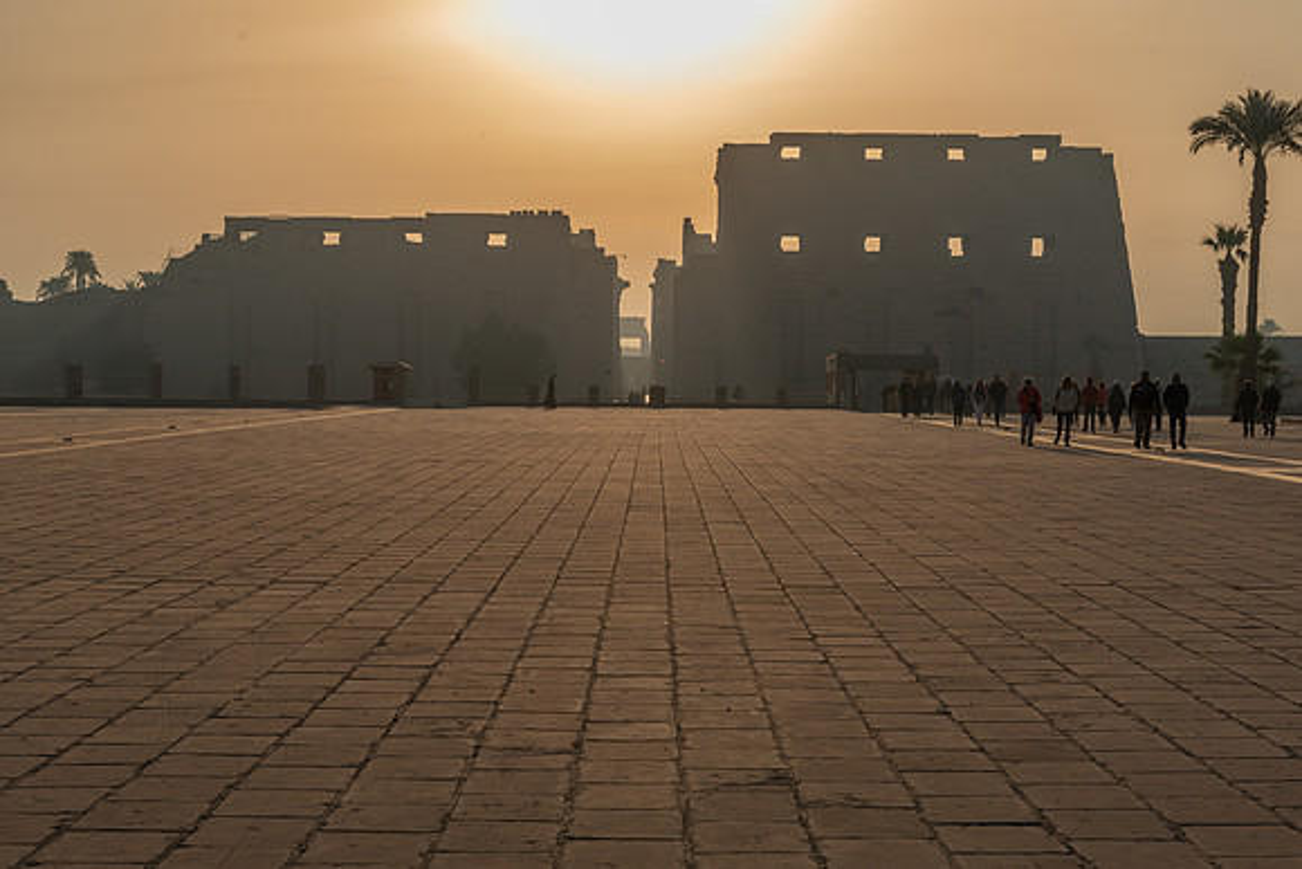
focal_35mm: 72
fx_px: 2602
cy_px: 415
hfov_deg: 28.1
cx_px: 662
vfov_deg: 19.0
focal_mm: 66
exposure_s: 1/125
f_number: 11
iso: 100
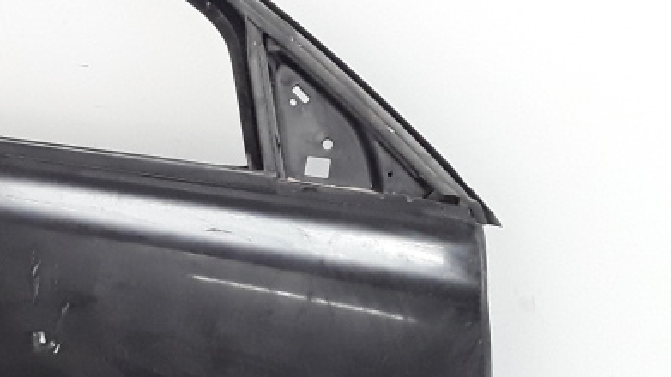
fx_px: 1370
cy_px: 291
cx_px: 41
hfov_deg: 26.4
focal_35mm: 77
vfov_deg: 15.6
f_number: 1.9
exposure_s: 1/33
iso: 200
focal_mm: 2.91
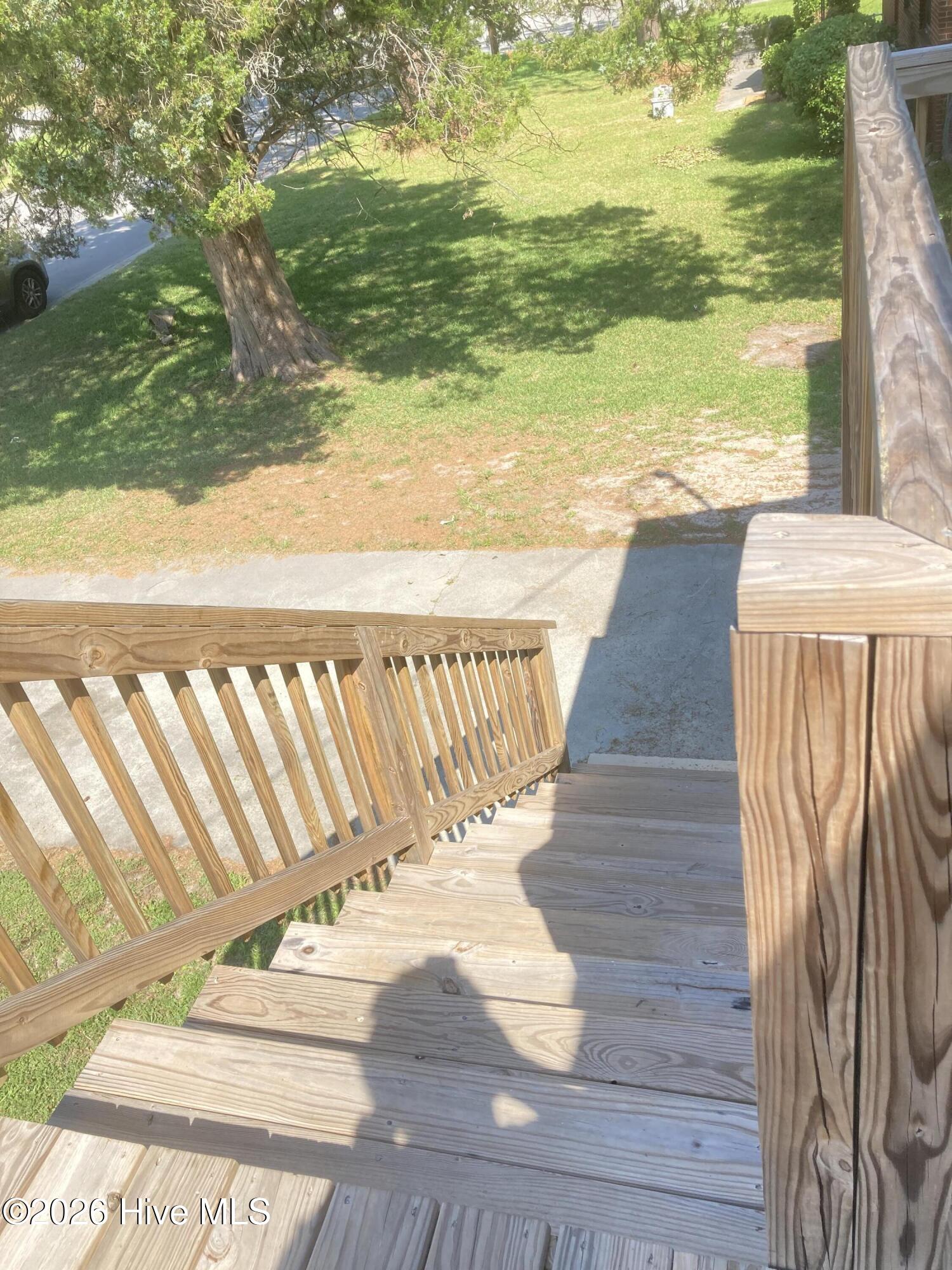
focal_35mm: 28
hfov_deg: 49.7
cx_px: 476
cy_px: 635
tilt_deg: -31.9
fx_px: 1027
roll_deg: +12.8
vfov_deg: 63.4
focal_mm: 3.99
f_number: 1.8
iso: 20
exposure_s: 1/558
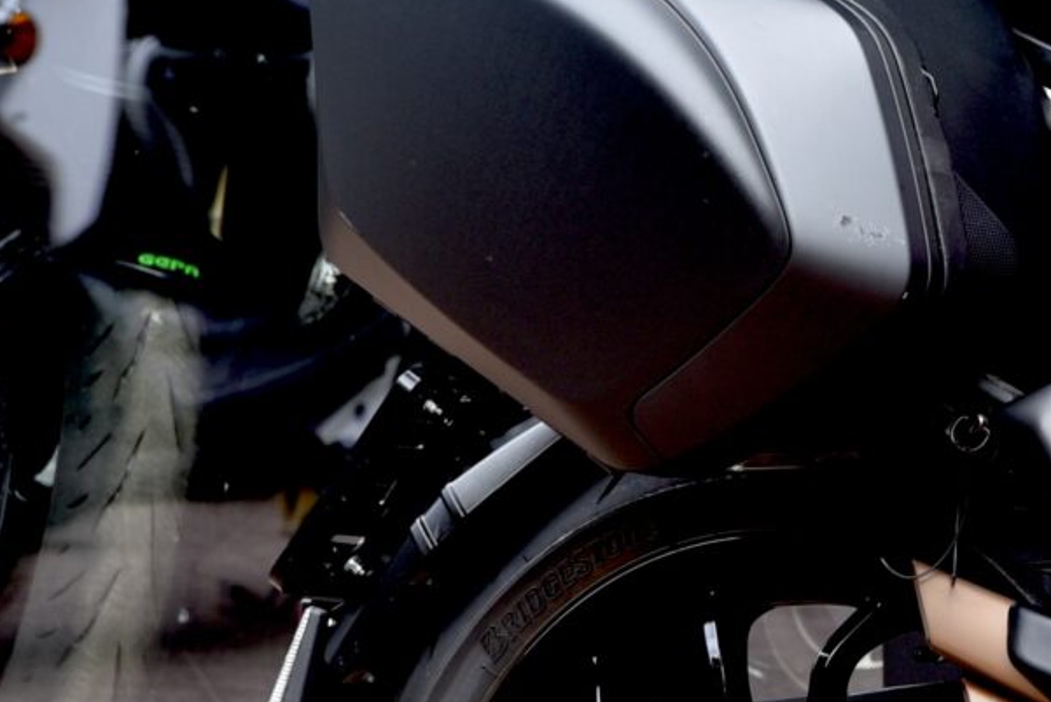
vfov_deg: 4.6
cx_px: 1826
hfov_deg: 6.8
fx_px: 8701
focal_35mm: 298
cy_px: 358
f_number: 4.5
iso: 100
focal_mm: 70
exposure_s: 1/80
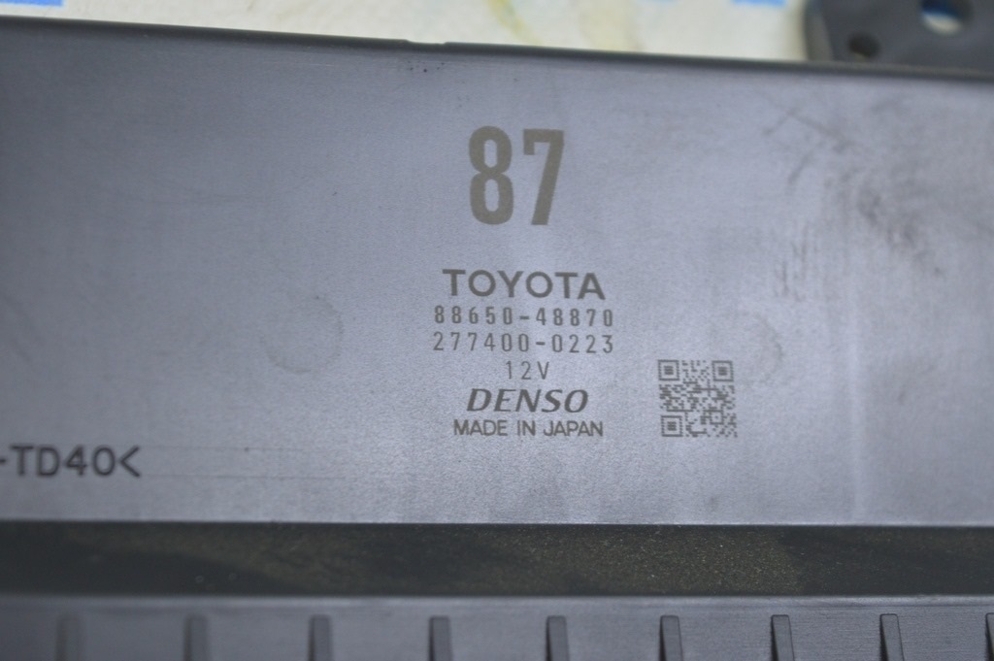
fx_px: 2276
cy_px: 330
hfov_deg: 24.6
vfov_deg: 16.5
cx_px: 497
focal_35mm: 82
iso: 400
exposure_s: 1/20
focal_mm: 55
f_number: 5.6
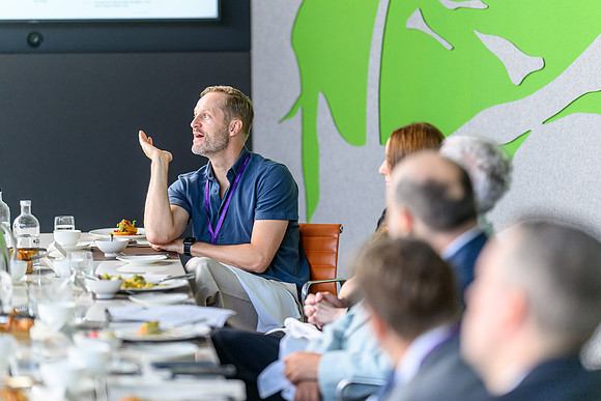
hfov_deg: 14.9
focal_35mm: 138
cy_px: 201
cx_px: 300
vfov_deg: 9.9
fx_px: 2306
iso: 720
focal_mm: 135
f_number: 1.8
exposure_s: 1/1000
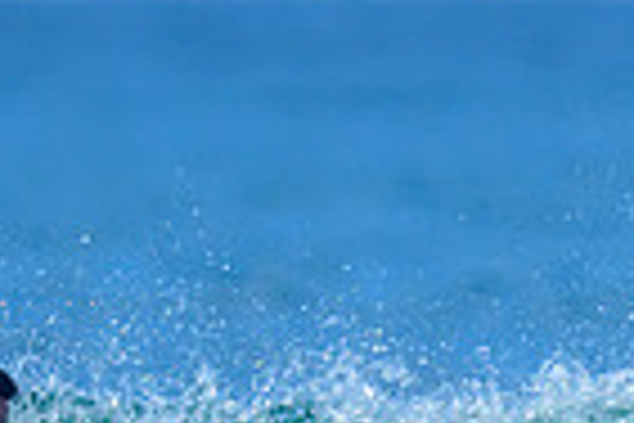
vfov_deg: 0.3
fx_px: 79931
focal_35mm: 4539
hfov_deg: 0.5
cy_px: 631
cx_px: -41
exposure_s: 1/2000
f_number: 6.3
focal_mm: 800
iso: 280
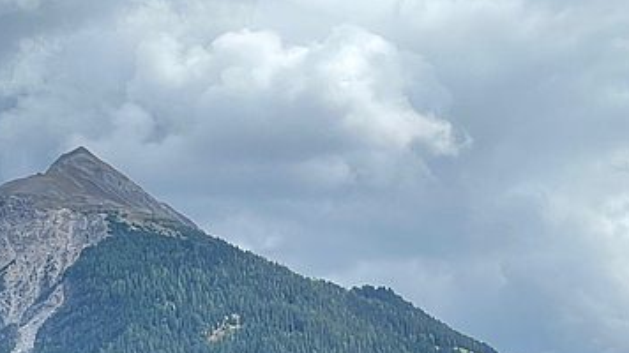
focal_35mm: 163
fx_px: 2718
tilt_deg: +7.0
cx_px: 442
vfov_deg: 7.2
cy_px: 644
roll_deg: +1.1
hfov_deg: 13.2
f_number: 2
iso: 25
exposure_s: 1/1712
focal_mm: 6
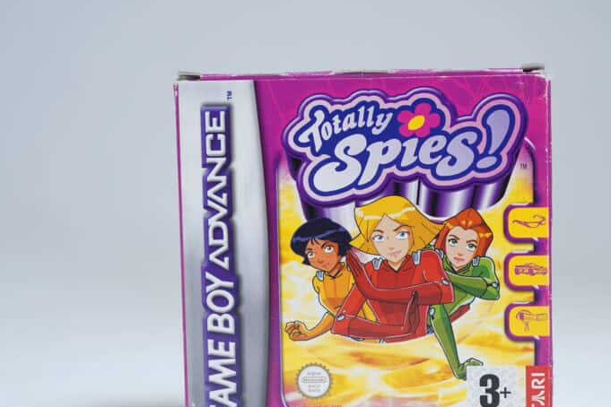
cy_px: 247
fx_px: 1137
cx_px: 372
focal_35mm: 67
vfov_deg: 20.3
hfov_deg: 30.0
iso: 64
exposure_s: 1/6
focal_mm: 38
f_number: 4
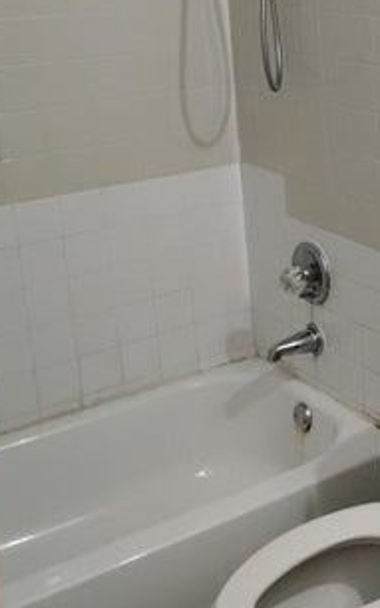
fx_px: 1028
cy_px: 195
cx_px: 479
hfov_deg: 19.5
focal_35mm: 62
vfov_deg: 32.7
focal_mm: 4.26
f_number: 1.8
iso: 1231
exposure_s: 1/60
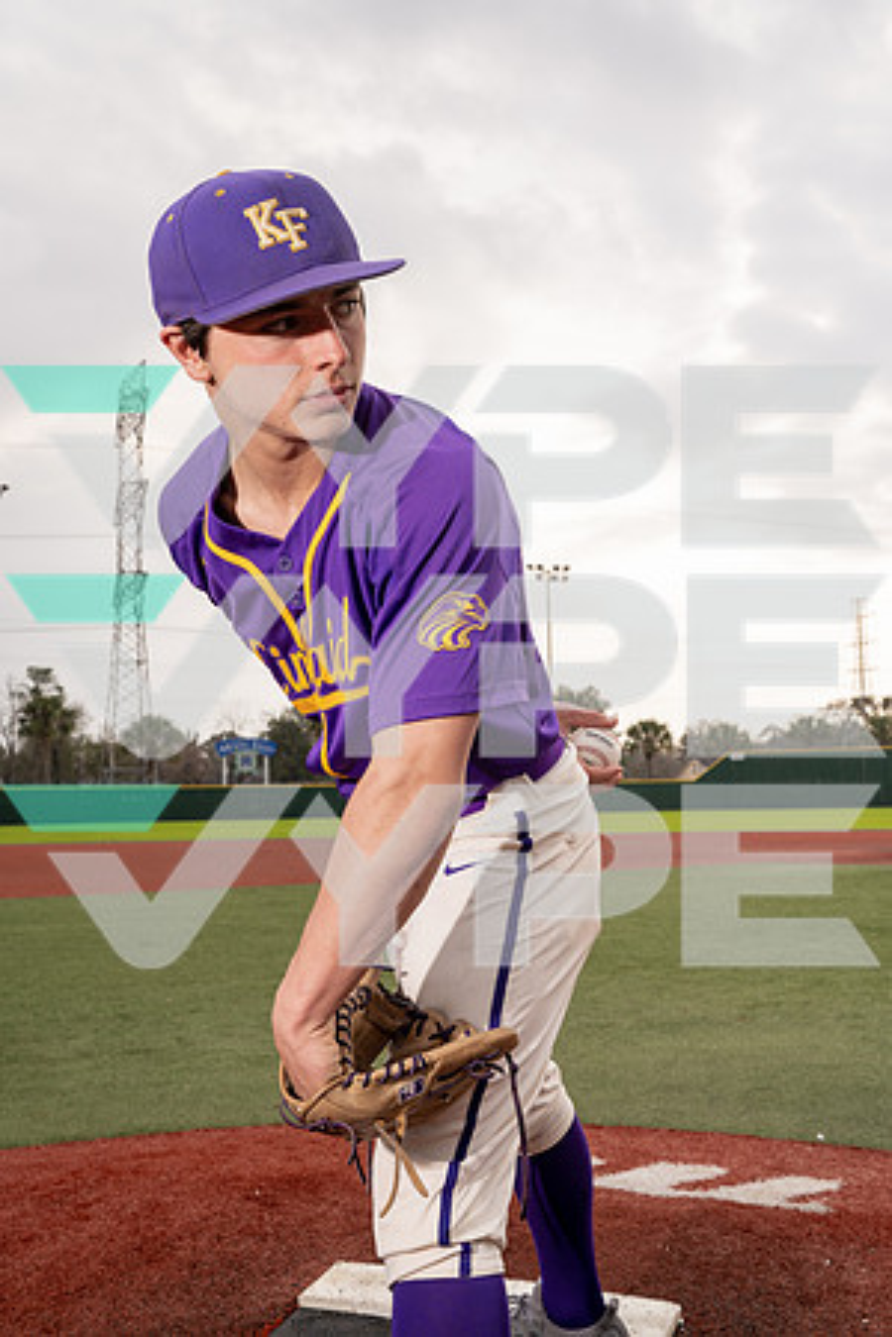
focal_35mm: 35
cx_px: 446
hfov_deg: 37.9
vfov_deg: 54.4
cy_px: 668
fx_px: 1301
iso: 125
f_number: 8
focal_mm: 35
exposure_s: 1/250
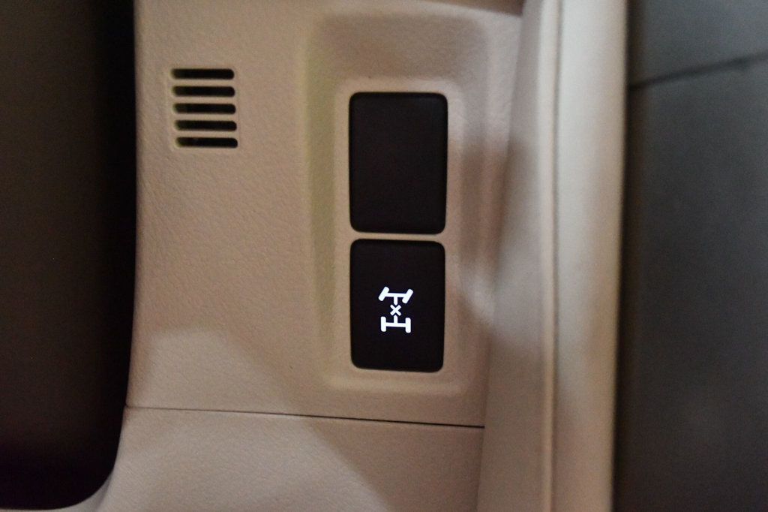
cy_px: 256
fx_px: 960
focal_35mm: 45
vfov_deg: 29.8
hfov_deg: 43.6
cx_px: 384
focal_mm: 30
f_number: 4.5
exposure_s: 1/40
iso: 12800
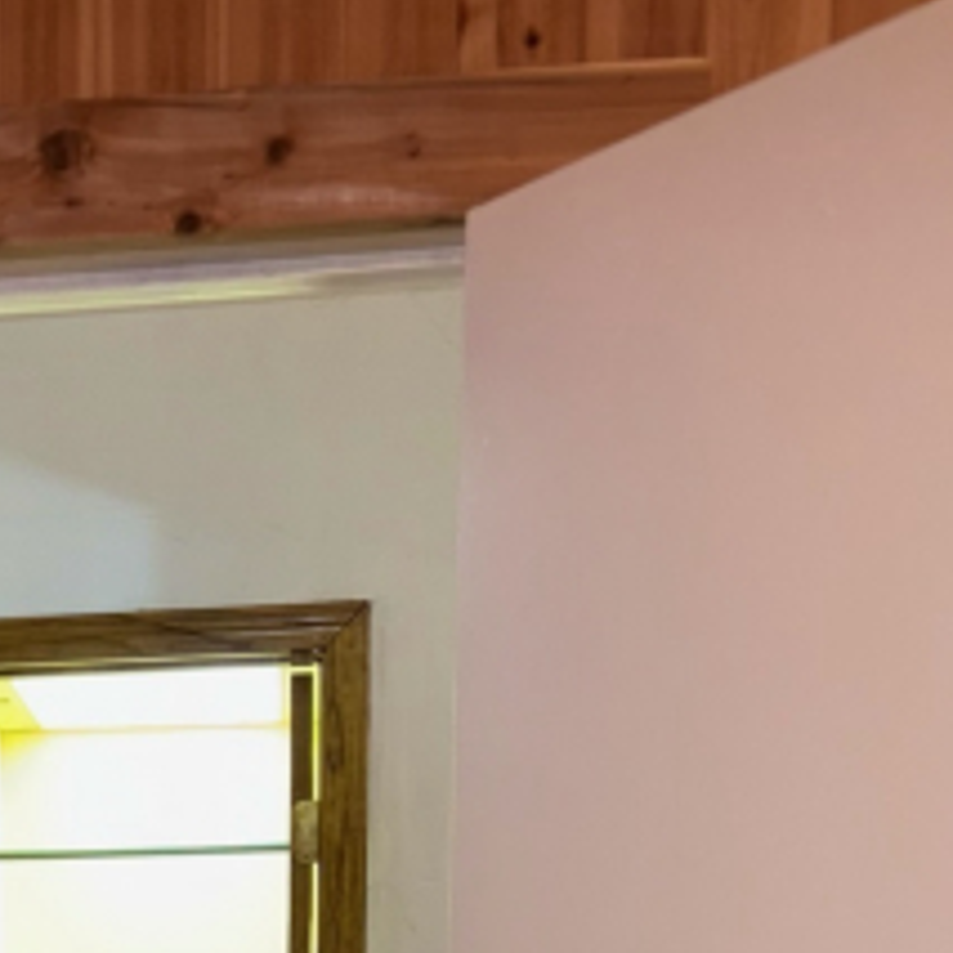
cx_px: 31
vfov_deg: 20.1
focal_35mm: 72
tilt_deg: -10.1
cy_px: 1488
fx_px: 2243
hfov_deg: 23.1
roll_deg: +0.8
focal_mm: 5.96
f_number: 1.6
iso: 64
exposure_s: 1/15
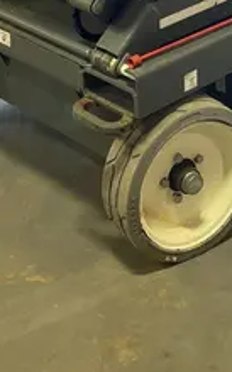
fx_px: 933
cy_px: -146
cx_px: 164
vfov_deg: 20.2
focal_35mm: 92
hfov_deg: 14.1
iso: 160
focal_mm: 4.2
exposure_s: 1/60
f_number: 1.6
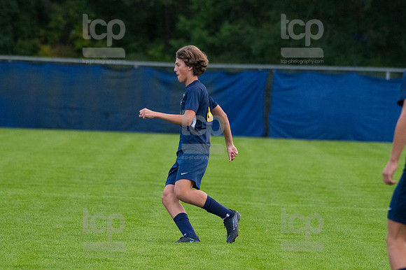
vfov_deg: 3.0
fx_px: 5241
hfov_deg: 4.4
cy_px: 135
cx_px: 203
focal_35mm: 465
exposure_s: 1/2000
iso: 3200
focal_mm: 310
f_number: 5.6
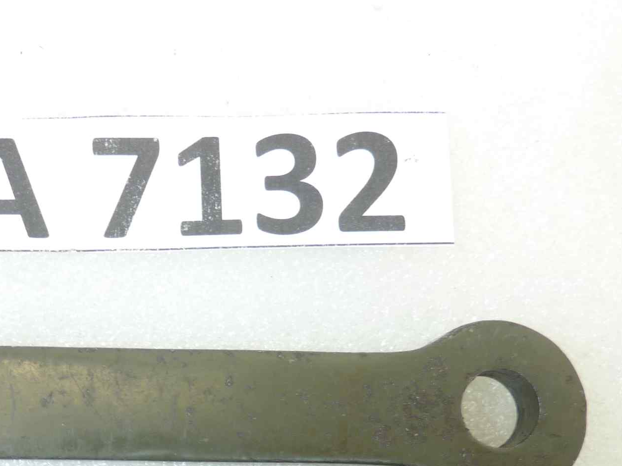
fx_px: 916
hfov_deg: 36.3
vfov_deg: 27.3
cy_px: 436
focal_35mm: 51
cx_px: 133
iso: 80
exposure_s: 1/15
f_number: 3.3
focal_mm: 4.1
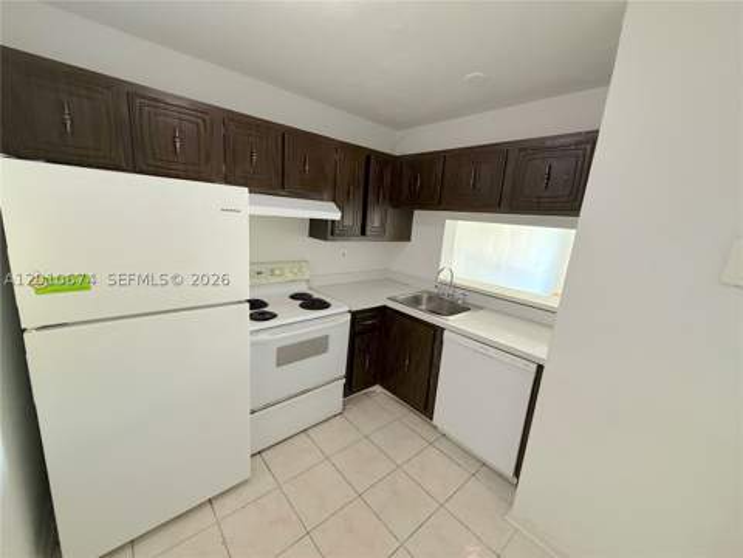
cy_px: 279
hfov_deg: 102.1
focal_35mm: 14
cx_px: 372
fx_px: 300
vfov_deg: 85.7
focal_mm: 2.22
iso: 400
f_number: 2.2
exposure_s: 1/60
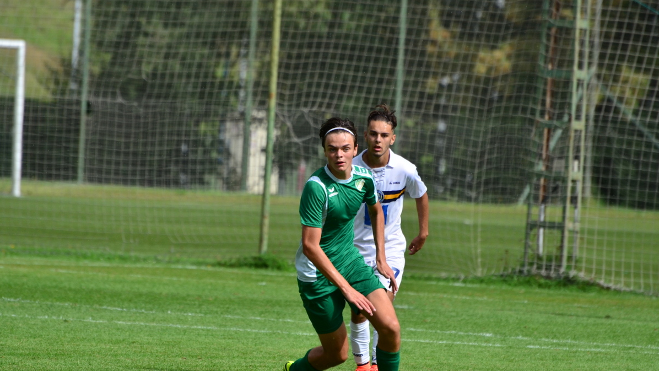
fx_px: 8248
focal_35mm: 472
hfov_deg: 4.6
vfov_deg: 2.6
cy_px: 206
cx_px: 329
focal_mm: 300
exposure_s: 1/1600
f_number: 6.3
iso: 400
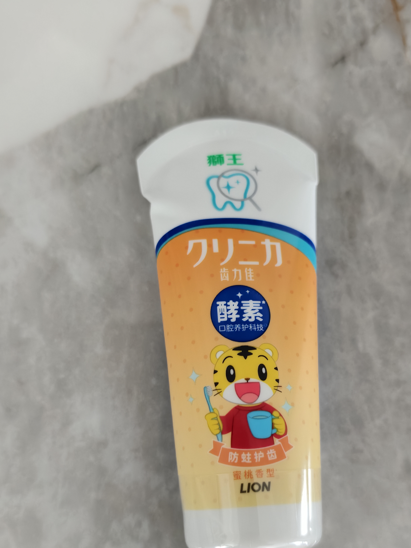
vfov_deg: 53.5
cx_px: 244
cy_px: 331
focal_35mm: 34
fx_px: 538
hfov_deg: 41.6
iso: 745
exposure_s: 1/100
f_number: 1.57
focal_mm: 5.6
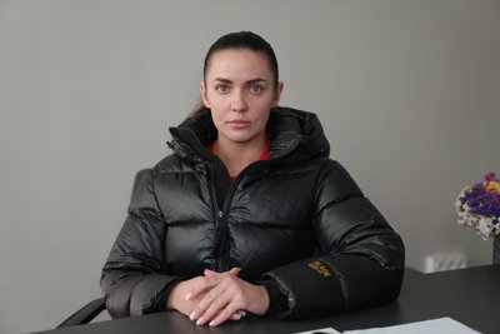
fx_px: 820
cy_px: 167
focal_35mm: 59
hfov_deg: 33.9
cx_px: 250
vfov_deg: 23.0
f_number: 2.8
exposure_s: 1/320
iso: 800
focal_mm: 59
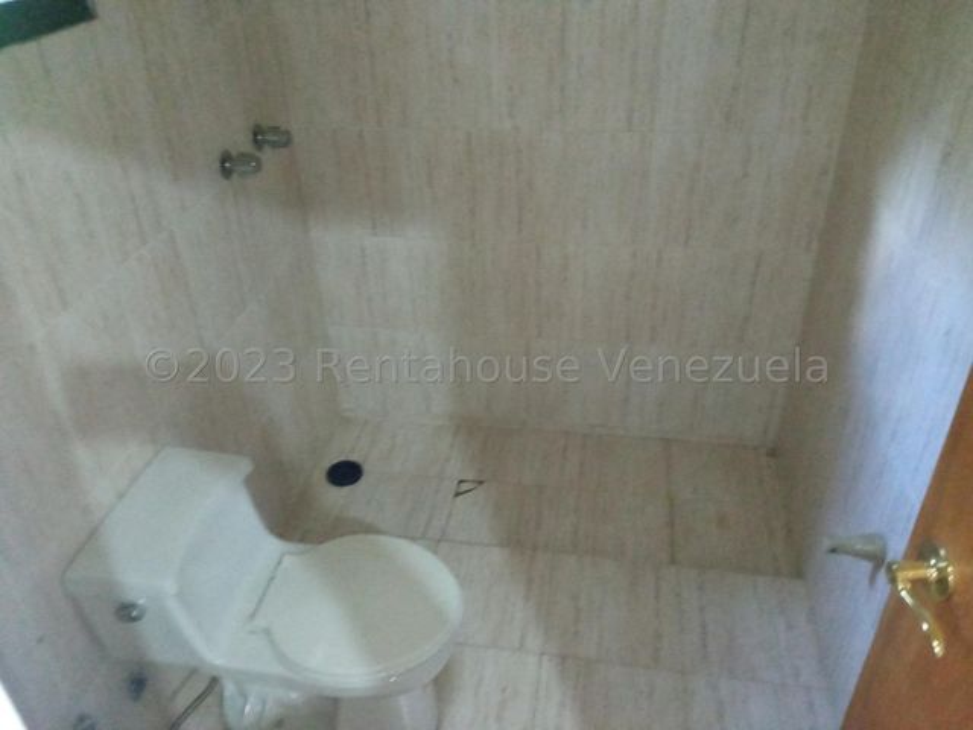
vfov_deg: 51.4
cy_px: 365
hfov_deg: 65.3
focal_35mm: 27
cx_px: 486
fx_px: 759
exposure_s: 1/14.3
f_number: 2.2
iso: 2325
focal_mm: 3.79
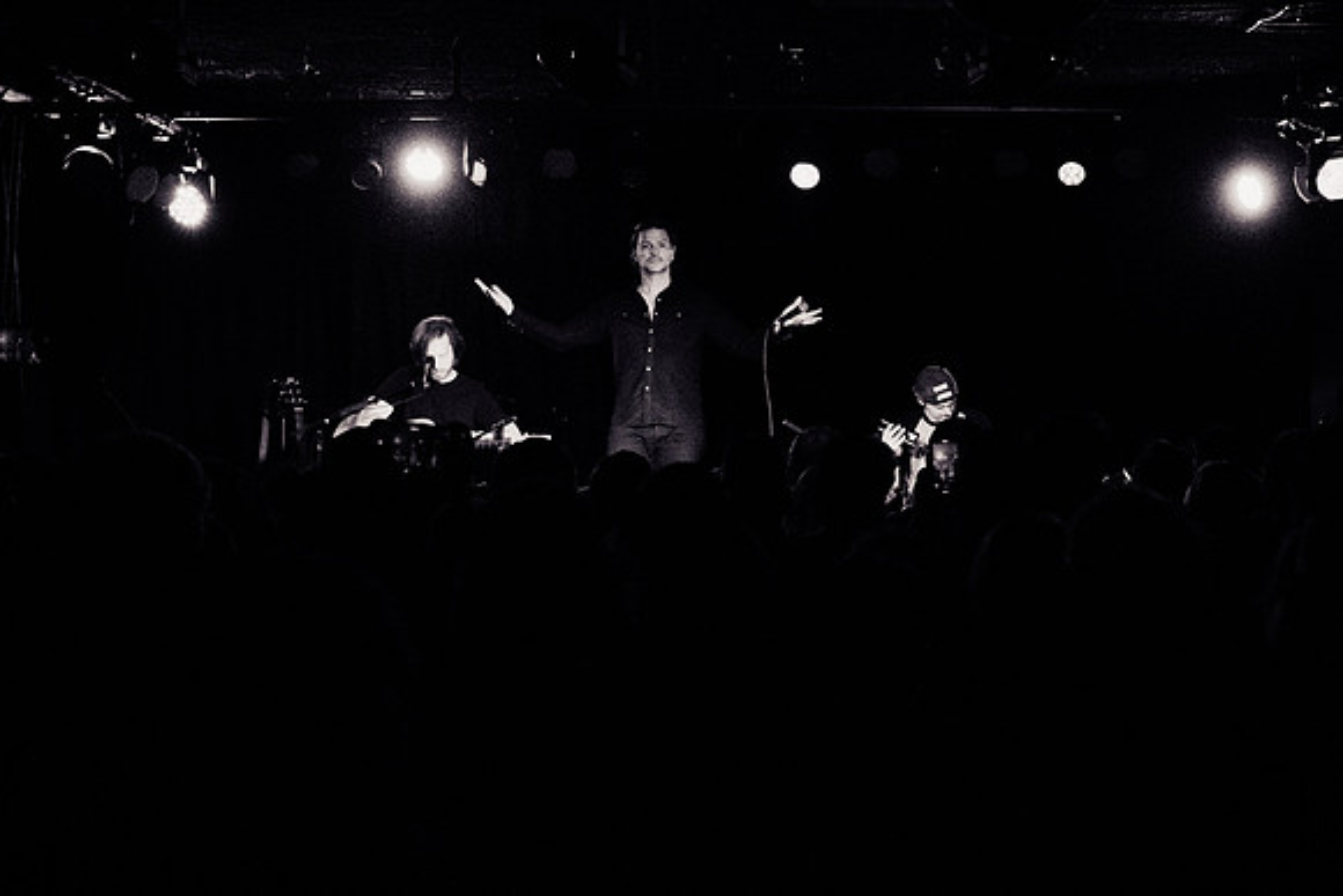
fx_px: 3413
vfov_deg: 15.0
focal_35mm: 91
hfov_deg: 22.3
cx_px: 683
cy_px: 464
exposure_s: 1/640
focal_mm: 70
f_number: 4
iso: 2500
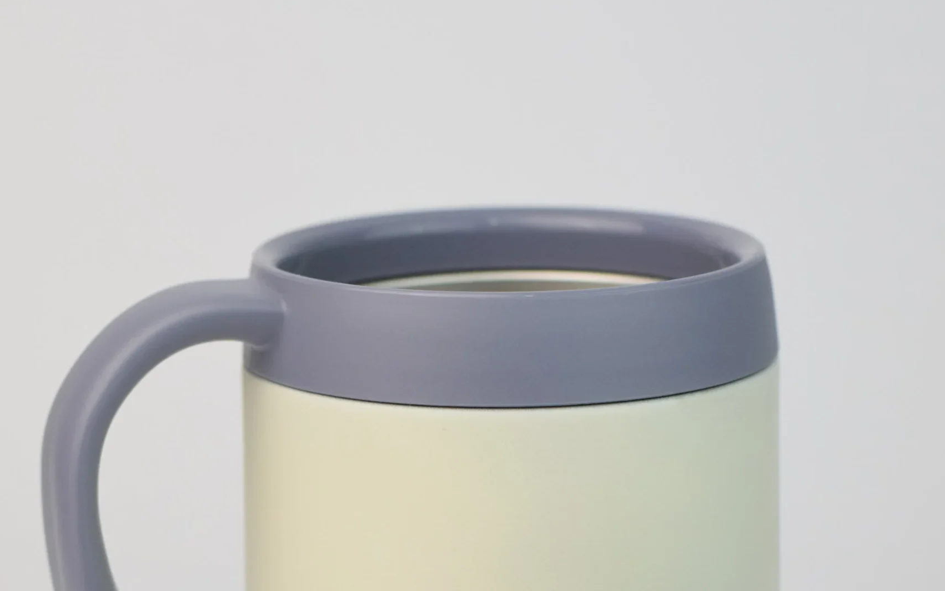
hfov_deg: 18.1
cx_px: 473
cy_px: 600
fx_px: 2962
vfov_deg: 11.3
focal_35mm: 115
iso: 1600
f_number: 4.5
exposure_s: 1/320
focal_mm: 50
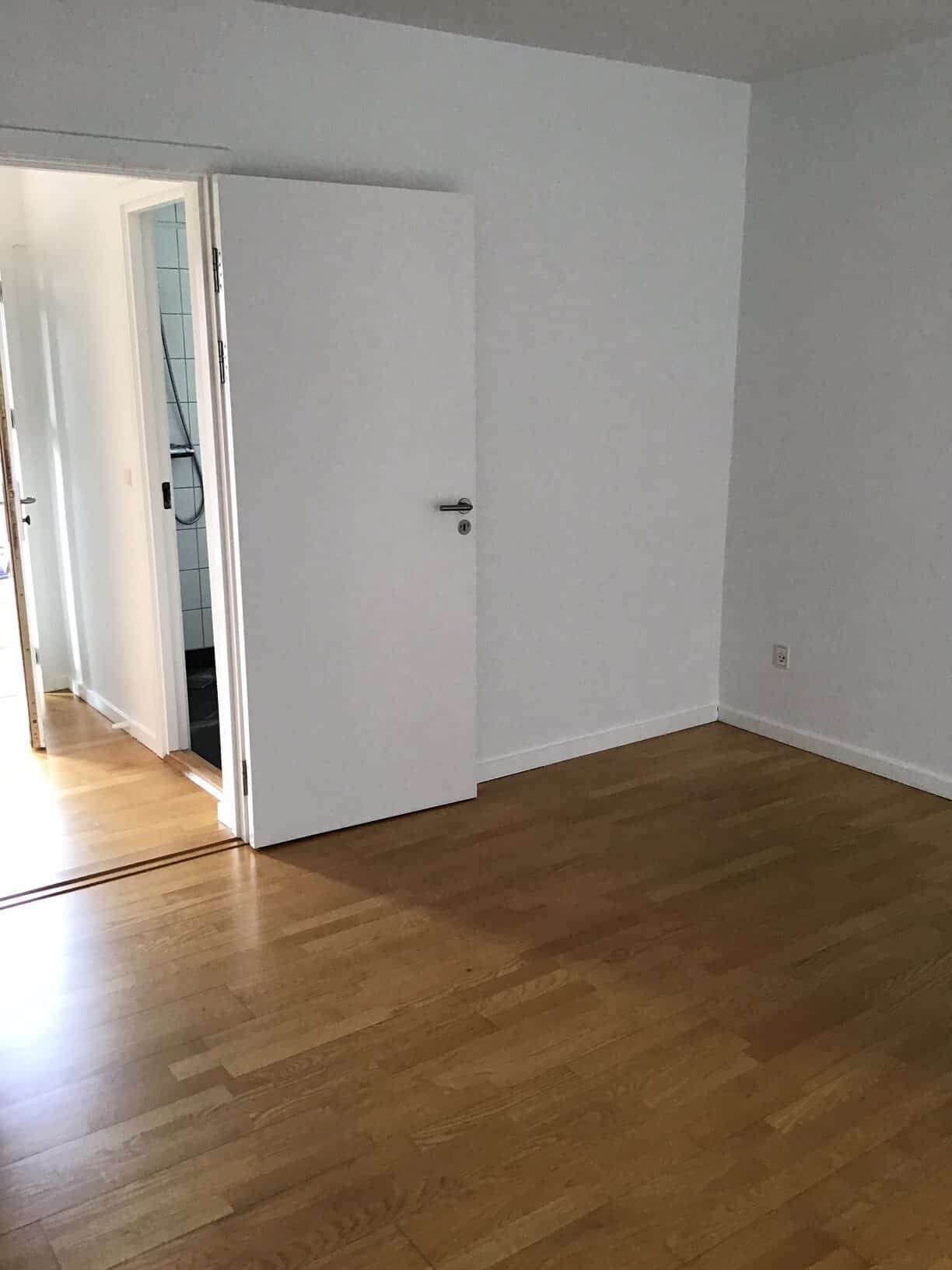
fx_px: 1137
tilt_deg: -13.6
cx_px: 476
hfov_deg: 45.4
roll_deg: +0.6
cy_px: 635
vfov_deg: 58.4
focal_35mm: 31
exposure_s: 1/33
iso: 40
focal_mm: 3.3
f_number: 2.4
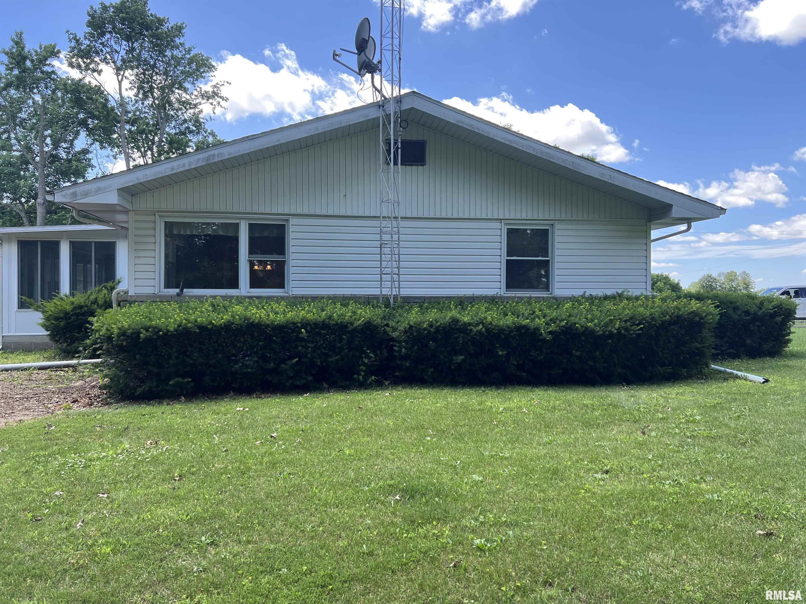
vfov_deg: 53.1
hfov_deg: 67.3
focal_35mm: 26
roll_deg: +0.7
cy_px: 302
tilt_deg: -1.9
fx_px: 605
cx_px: 403
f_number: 1.5
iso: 50
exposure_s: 1/743
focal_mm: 5.7
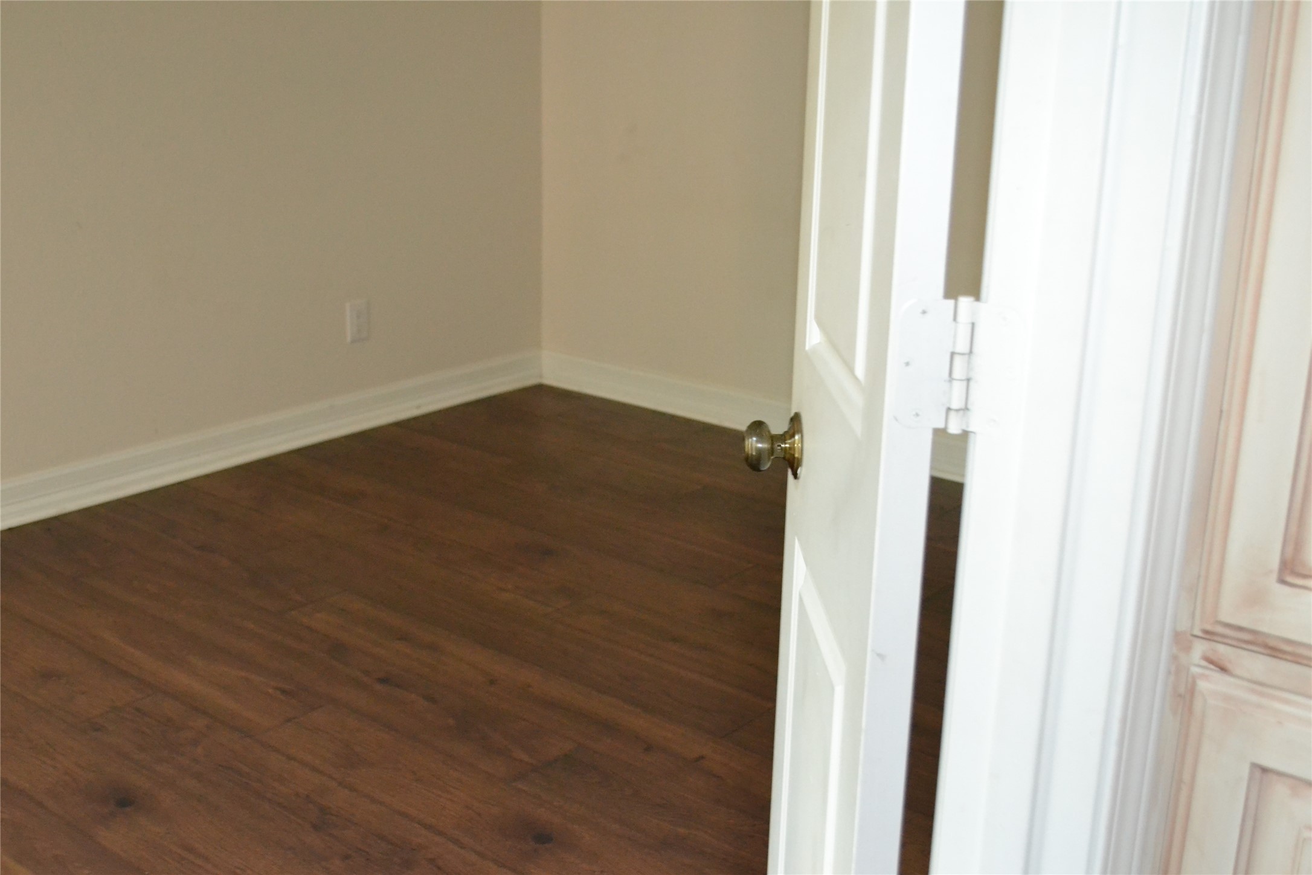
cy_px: 438
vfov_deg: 34.2
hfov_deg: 49.6
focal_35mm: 39
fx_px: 1421
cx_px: 656
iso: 3200
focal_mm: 26
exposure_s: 1/60
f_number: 4.2
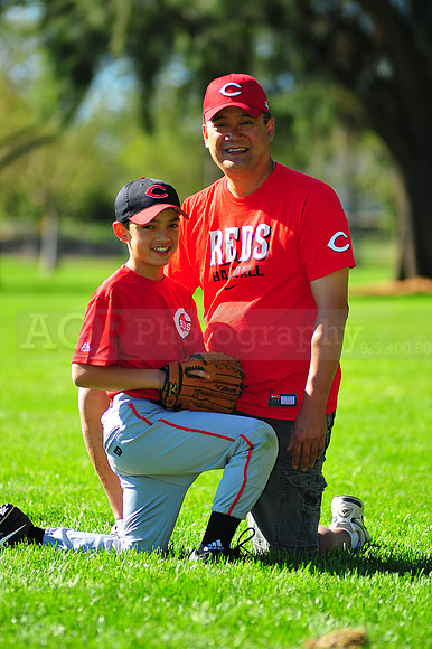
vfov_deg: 11.4
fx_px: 3244
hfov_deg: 7.6
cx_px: 216
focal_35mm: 180
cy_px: 324
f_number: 3.5
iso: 200
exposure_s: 1/1000
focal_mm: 180
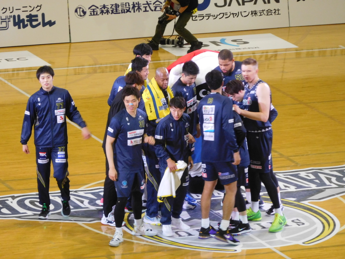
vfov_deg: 4.6
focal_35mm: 320
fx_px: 3189
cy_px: 130
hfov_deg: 6.2
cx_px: 172
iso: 560
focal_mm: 57.1
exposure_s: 1/60
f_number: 5.9
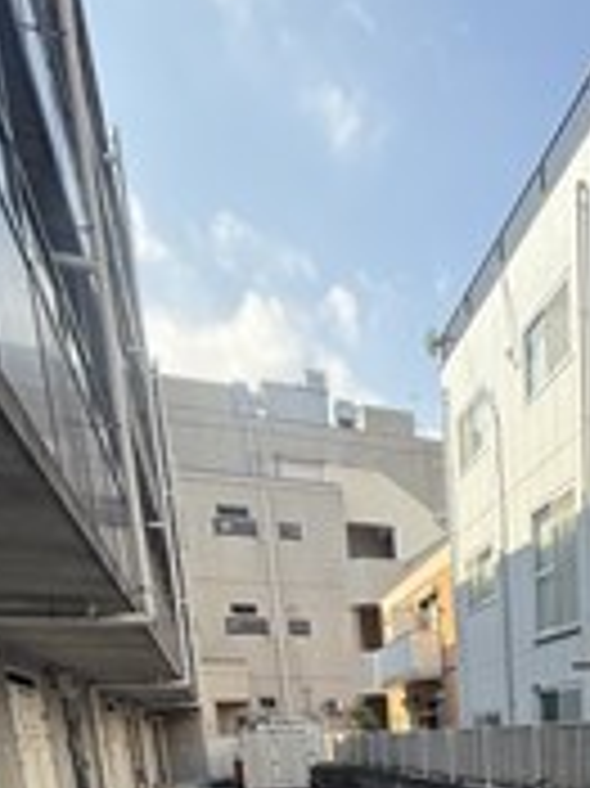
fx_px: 728
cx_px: 567
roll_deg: +1.9
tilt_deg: -9.8
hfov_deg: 39.7
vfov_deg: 43.5
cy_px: 874
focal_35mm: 32
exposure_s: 1/427
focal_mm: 2.22
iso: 64
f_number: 2.2
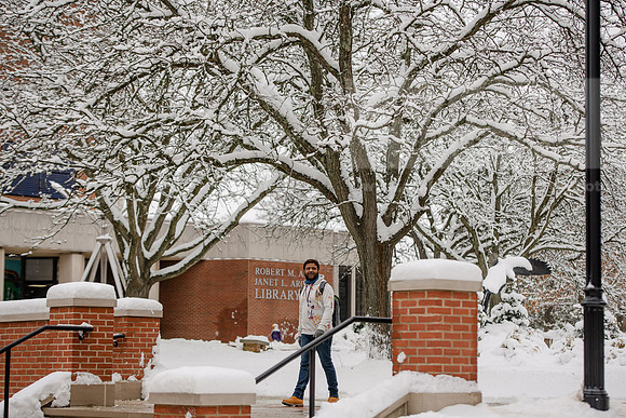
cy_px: 209
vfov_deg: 15.2
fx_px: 1565
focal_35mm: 90
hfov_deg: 22.6
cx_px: 313
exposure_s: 1/400
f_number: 3.5
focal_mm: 90
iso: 64
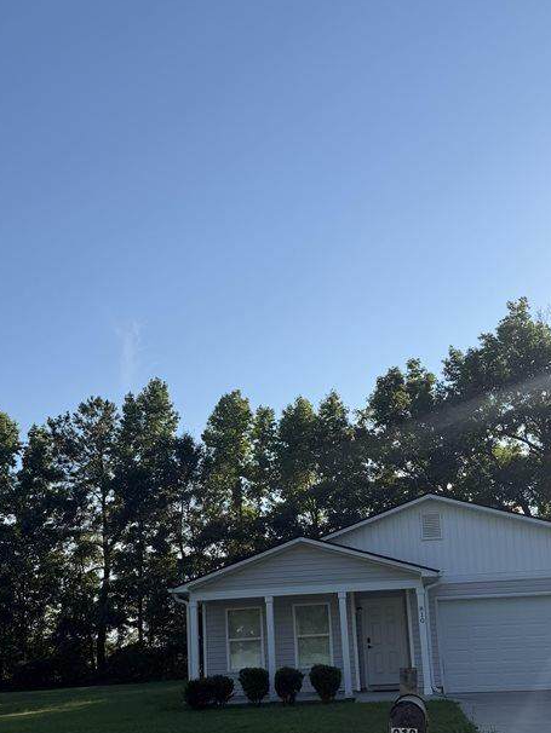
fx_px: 806
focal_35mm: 38
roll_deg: +2.3
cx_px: 293
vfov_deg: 47.7
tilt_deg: +9.4
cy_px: 519
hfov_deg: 37.7
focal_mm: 6.76
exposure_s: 1/4673
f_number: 1.78
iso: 80
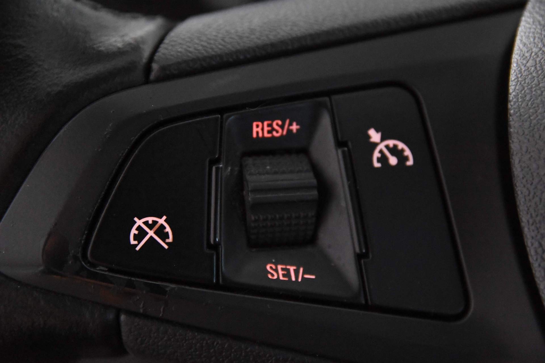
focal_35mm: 105
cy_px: 182
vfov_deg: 13.0
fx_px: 1589
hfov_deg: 19.5
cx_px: 272
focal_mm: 70
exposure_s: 1/125
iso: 10000
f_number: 4
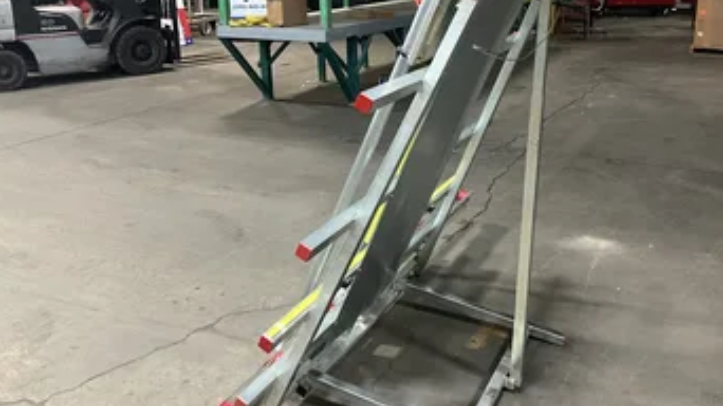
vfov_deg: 31.4
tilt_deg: -11.8
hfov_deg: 53.9
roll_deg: +0.5
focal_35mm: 37
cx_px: 402
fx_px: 709
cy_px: 104
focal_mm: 3
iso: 320
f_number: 1.8
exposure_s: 1/40
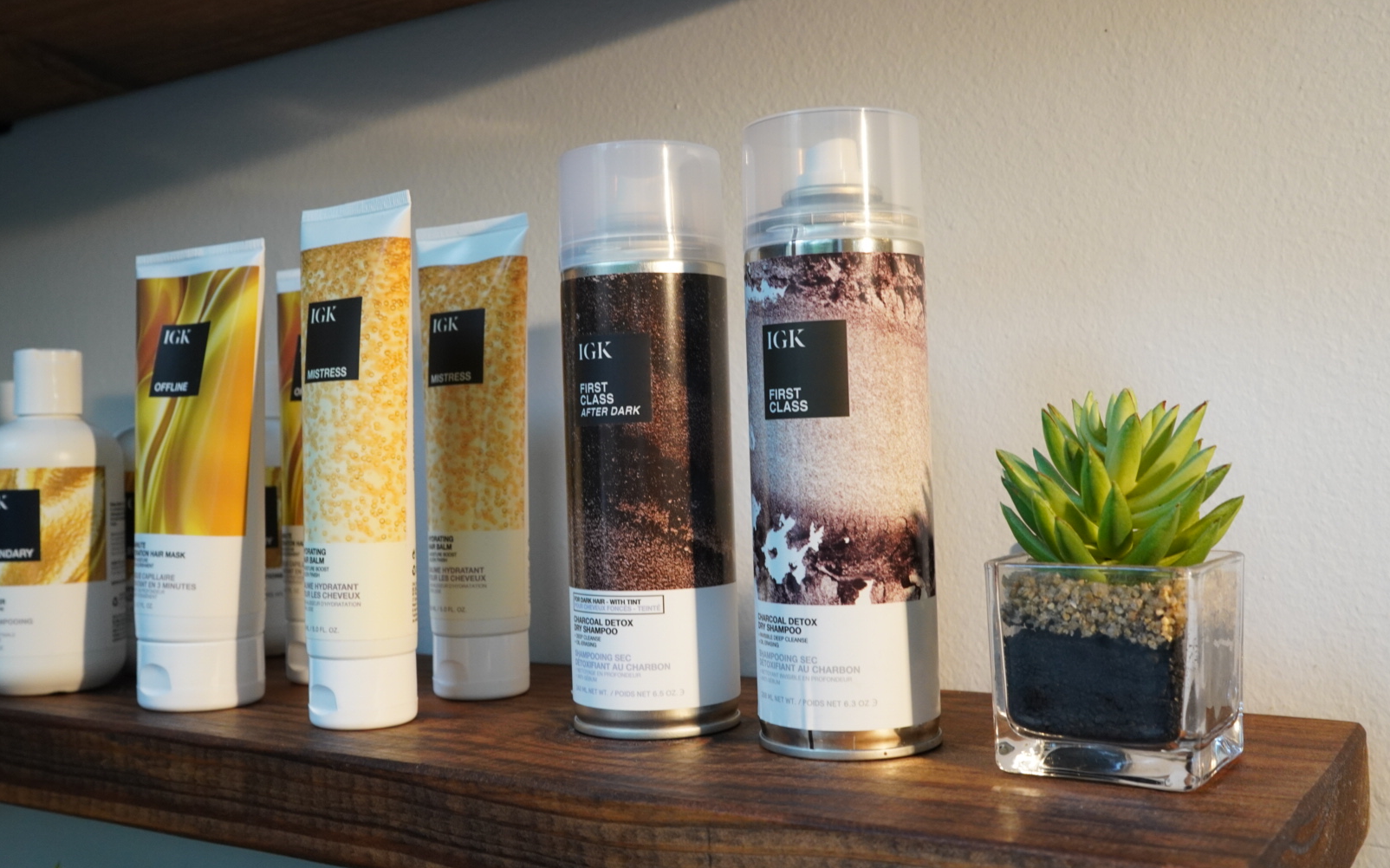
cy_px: 422
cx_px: 692
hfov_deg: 52.8
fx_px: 1401
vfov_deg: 34.4
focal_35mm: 37
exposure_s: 1/60
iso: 1000
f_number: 6.3
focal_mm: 24
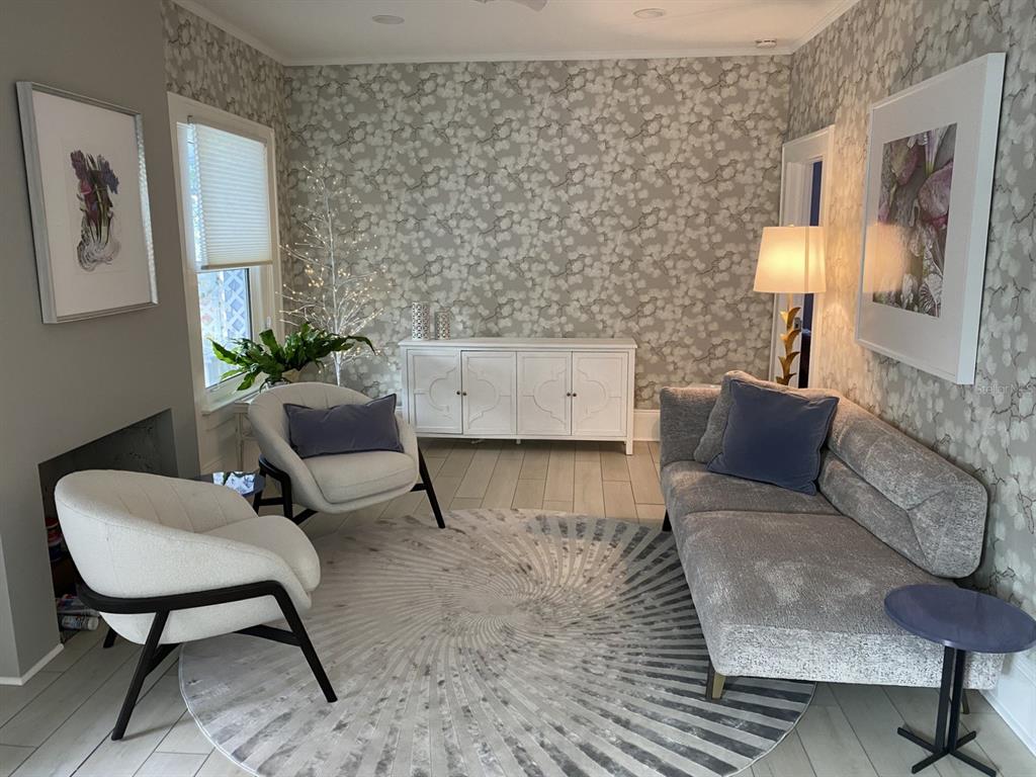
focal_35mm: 26
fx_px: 778
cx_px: 518
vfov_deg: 53.1
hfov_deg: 67.3
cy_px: 388
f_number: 1.8
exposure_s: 1/60
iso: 160
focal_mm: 4.25
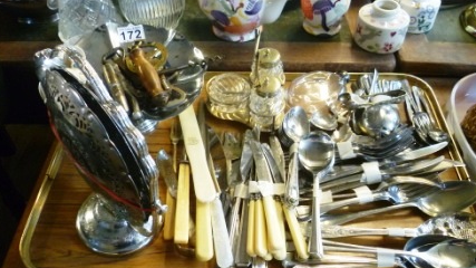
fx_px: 404
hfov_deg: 61.0
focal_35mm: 32
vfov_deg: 36.6
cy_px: 151
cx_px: 242
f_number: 2.8
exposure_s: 1/30
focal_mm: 5
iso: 400
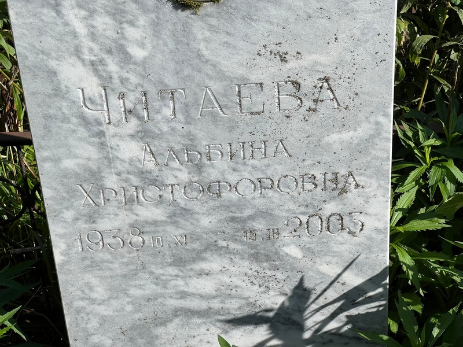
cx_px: 232
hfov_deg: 25.3
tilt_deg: -38.2
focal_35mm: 77
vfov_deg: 19.1
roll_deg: +1.2
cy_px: 174
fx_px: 1030
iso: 32
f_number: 2.8
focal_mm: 9
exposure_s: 1/911
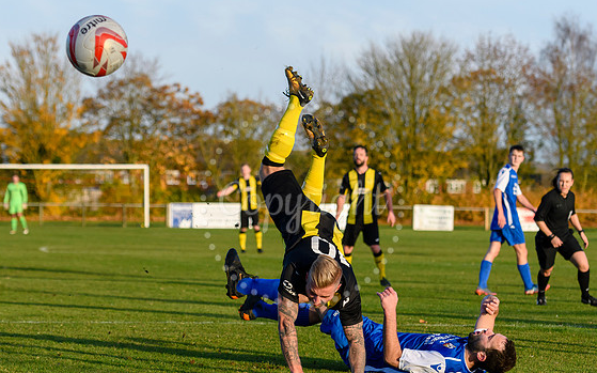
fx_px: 2586
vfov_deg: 8.2
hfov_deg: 13.2
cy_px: 210
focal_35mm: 159
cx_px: 281
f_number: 4
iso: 500
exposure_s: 1/2000
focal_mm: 92
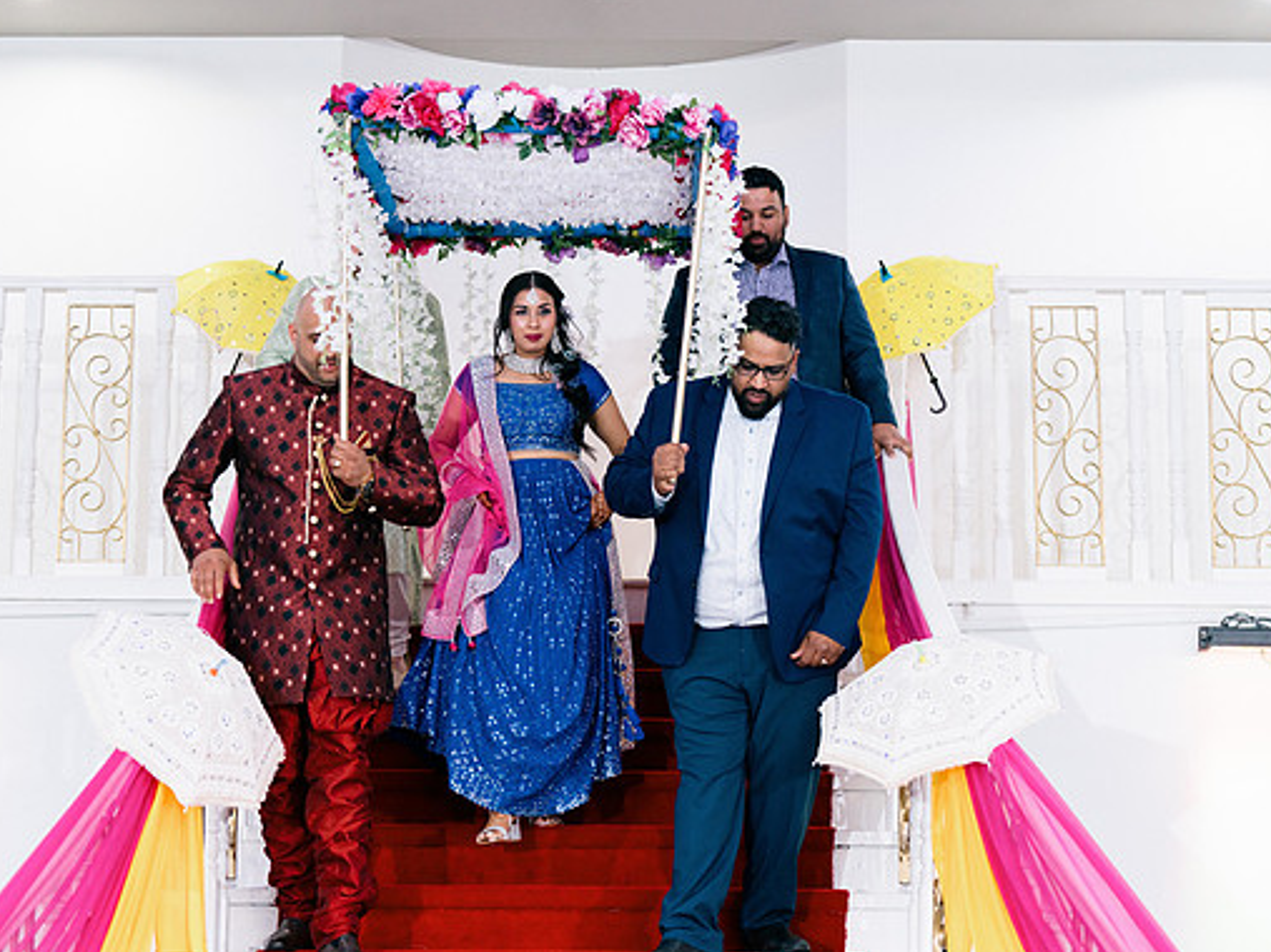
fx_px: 2827
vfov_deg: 19.1
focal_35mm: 77
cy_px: 472
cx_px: 589
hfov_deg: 25.3
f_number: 2.8
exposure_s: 1/200
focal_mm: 70
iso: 1250
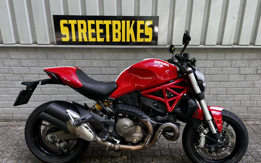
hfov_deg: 66.5
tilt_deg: -21.8
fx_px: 199
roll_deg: -0.8
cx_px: 129
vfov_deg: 44.4
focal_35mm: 28
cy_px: 94
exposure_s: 1/122
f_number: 1.6
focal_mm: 5.1
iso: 40
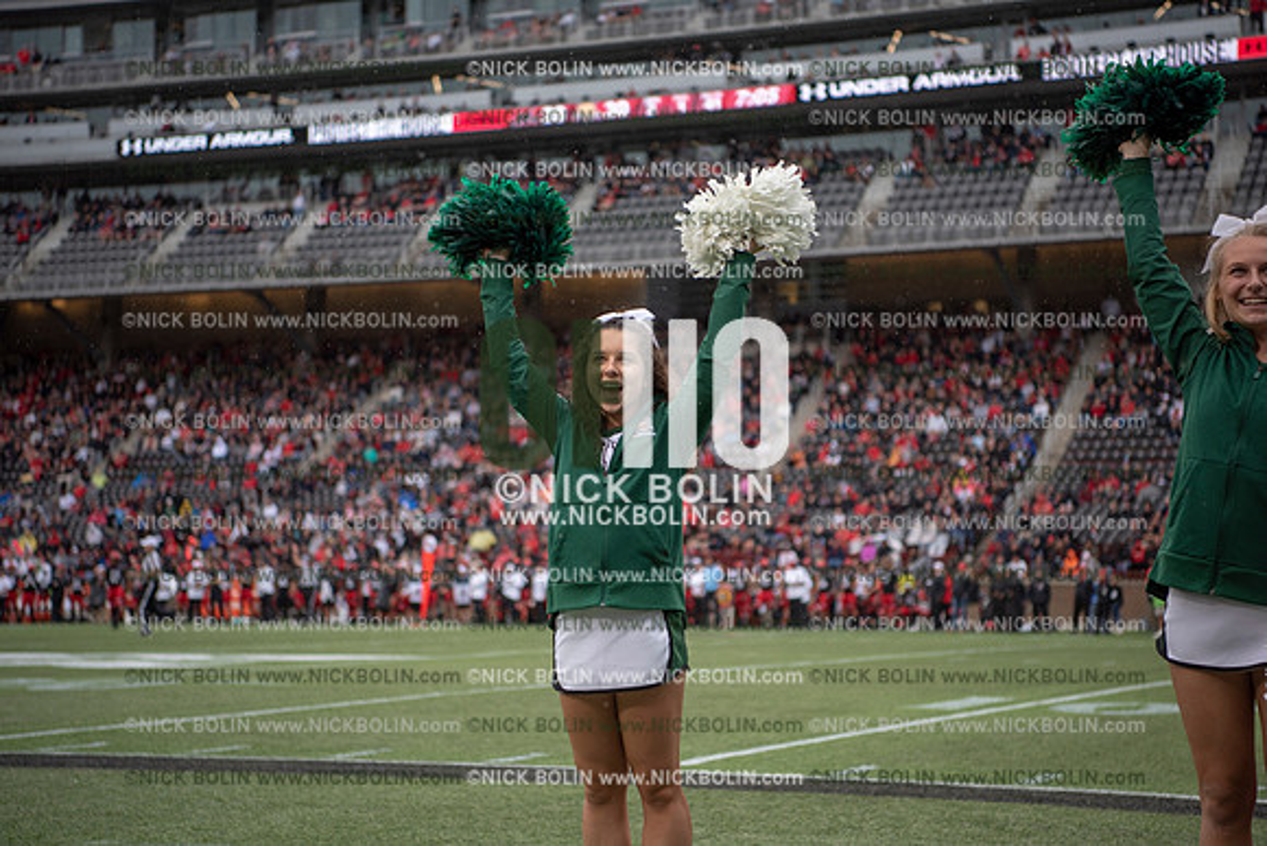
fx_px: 2464
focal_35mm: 70
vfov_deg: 19.5
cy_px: 423
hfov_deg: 28.8
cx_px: 634
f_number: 2.8
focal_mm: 70
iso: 250
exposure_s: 1/1000
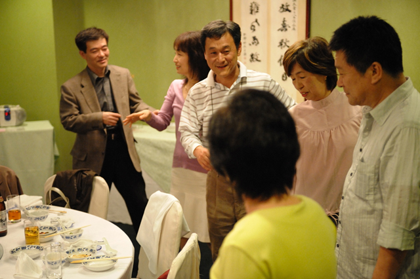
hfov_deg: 28.9
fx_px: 816
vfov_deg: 19.4
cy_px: 140
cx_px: 210
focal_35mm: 70
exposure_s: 1/160
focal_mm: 70
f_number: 2.8
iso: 6400
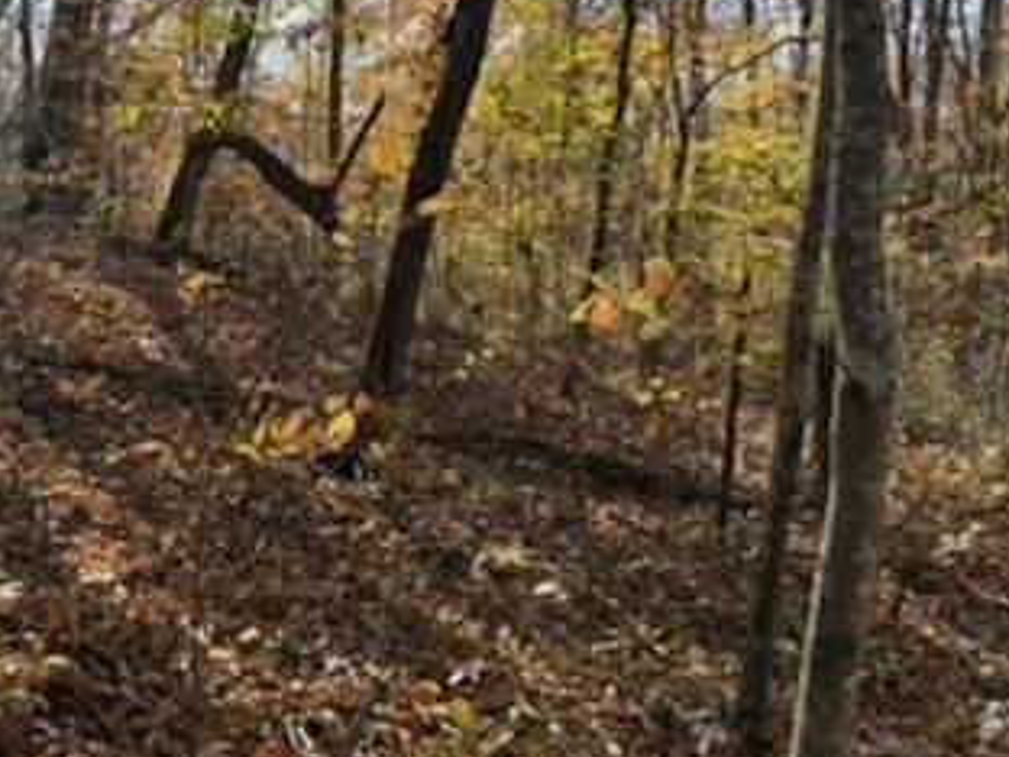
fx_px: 1195
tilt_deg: -2.2
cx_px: 289
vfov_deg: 34.7
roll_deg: -0.4
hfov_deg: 44.7
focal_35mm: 41
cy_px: 236
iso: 100
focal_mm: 6.76
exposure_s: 1/1091
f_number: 1.78
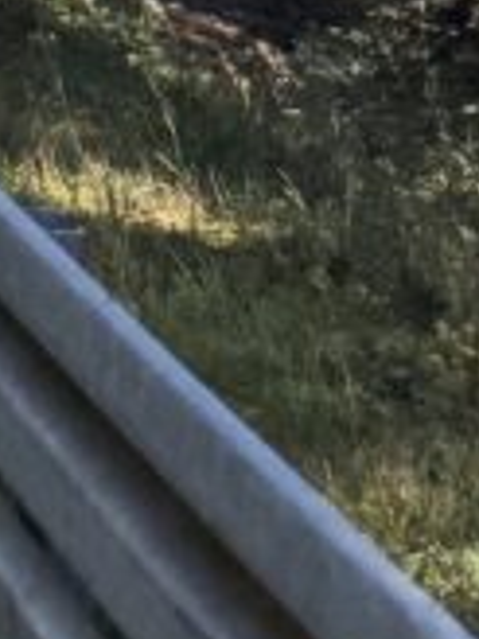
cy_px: -865
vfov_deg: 11.2
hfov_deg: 8.5
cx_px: -884
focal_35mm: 150
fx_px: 2768
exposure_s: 1/782
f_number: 1.78
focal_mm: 6.76
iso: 80
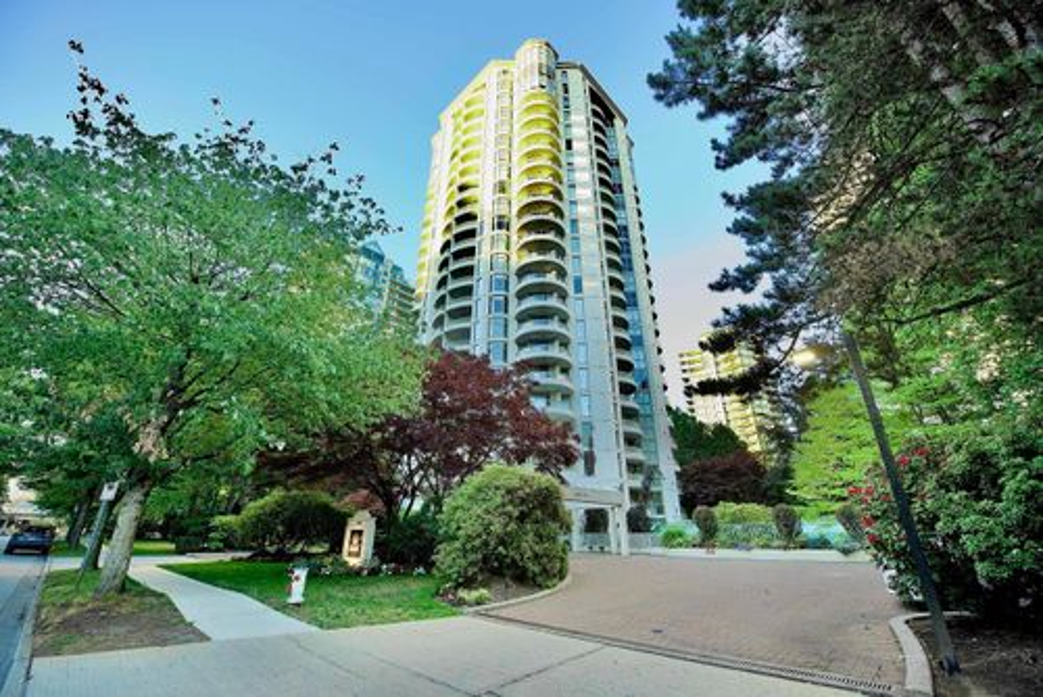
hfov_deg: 104.2
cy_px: 348
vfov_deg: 81.3
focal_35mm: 14
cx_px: 522
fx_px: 406
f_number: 3.5
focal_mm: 14
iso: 100
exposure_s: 1/50
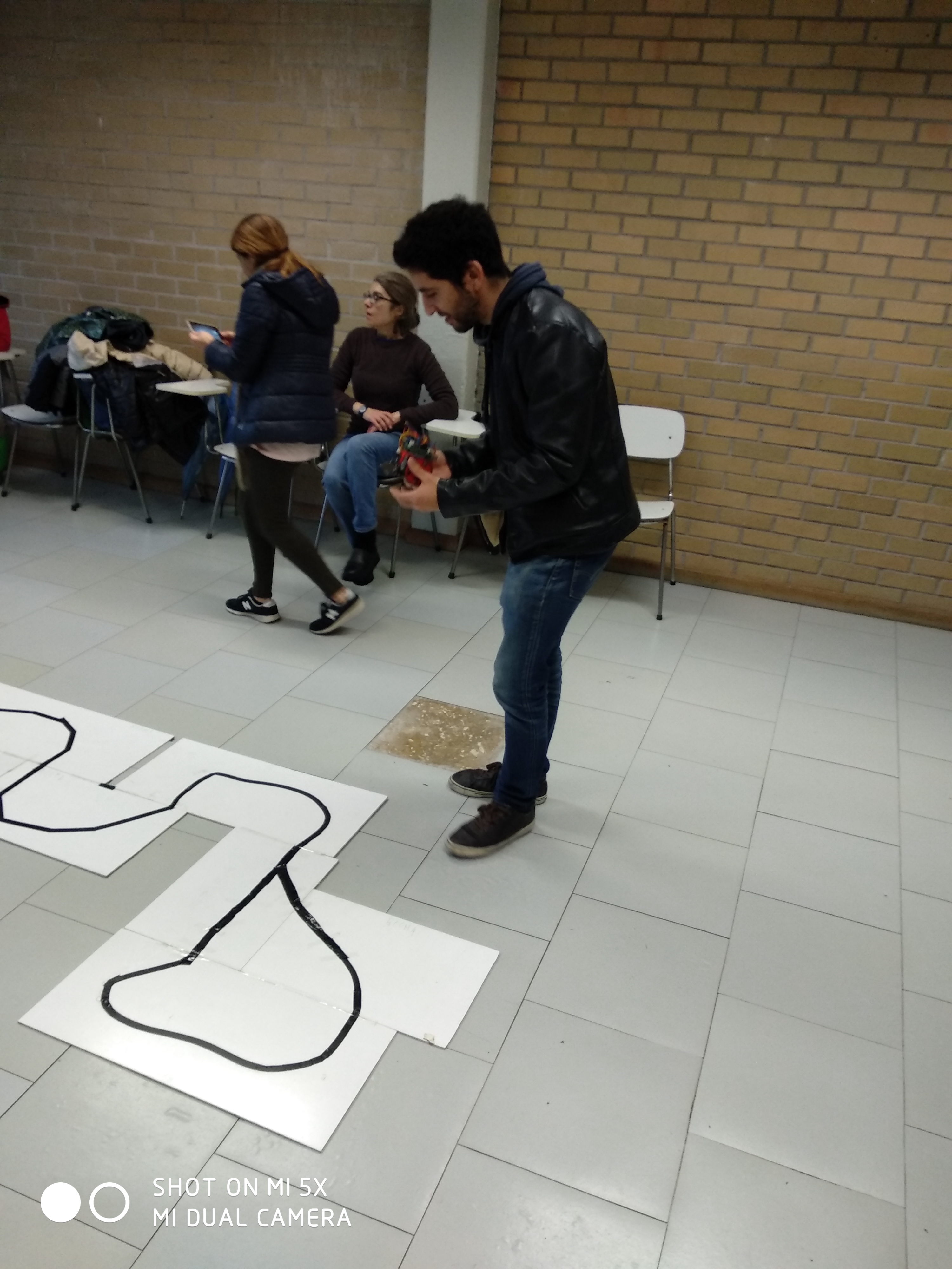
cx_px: 476
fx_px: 953
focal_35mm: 26
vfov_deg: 67.3
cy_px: 634
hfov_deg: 53.1
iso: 500
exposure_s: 1/50
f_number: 2.2
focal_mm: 3.81
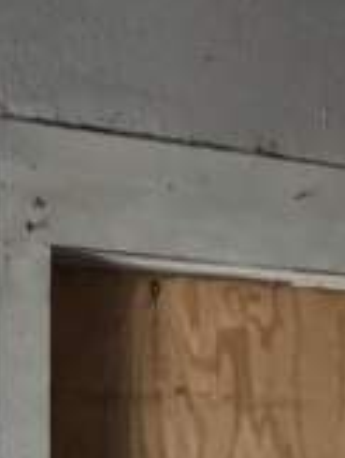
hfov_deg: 15.6
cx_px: 328
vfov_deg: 20.0
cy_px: 489
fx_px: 1244
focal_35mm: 94
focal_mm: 6.76
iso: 1250
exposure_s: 1/30
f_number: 1.78
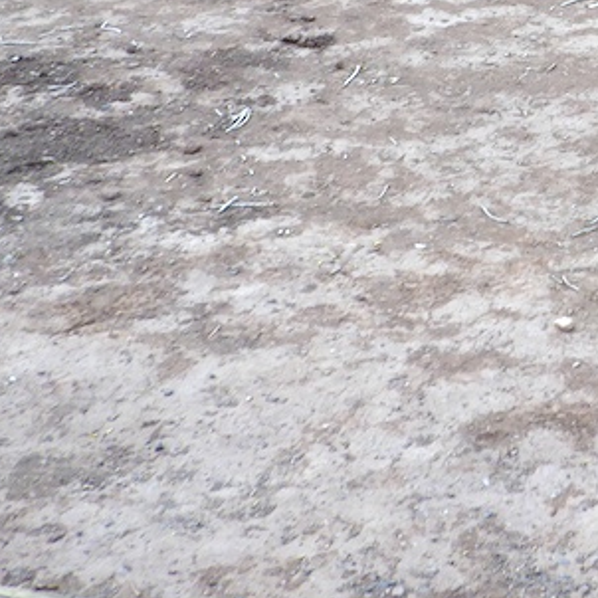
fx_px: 1642
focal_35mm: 84
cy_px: -136
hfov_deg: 19.0
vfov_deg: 19.4
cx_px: 793
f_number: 3.5
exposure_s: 1/80
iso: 125
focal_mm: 5
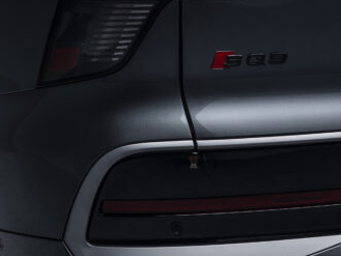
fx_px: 1892
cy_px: 200
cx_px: 397
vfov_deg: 7.7
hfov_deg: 10.2
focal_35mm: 192
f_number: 8
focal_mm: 100
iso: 125
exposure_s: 1/20
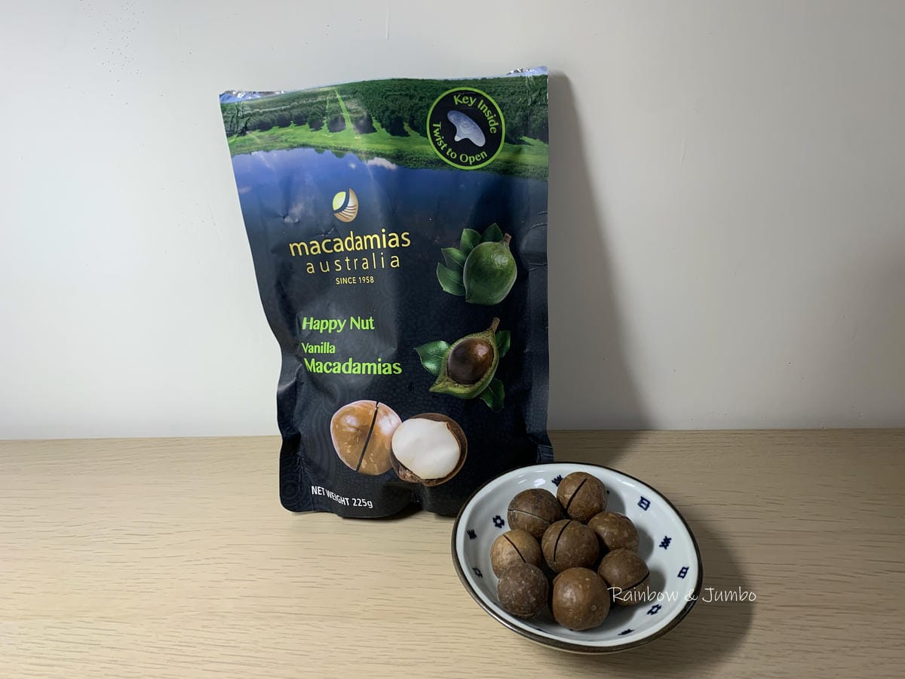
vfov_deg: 53.1
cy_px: 340
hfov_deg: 67.3
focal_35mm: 26
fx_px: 680
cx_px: 452
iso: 64
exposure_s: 1/120
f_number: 1.8
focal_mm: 4.25
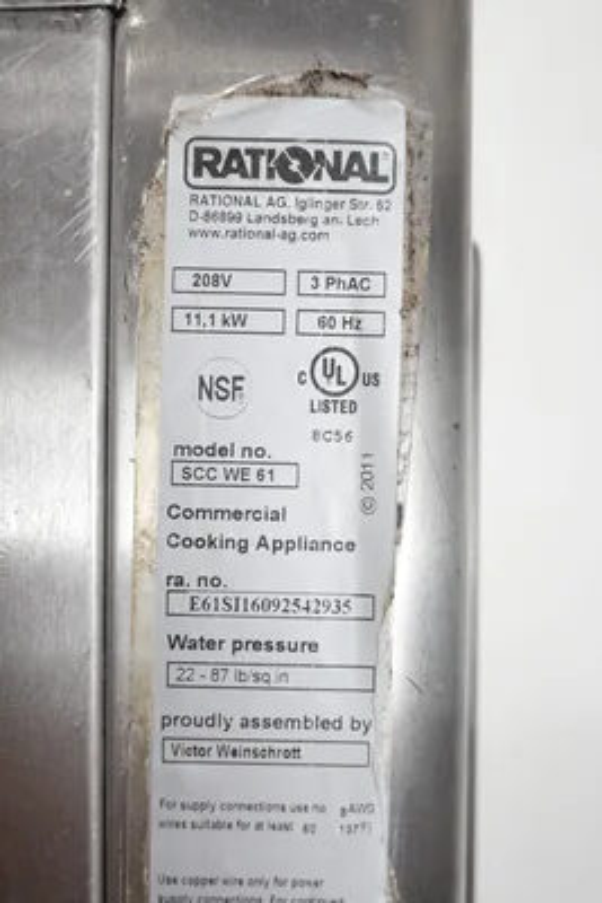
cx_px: 301
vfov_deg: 41.1
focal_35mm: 48
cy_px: 452
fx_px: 1203
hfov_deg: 28.1
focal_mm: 18.24
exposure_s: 1/50
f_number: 4
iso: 1250
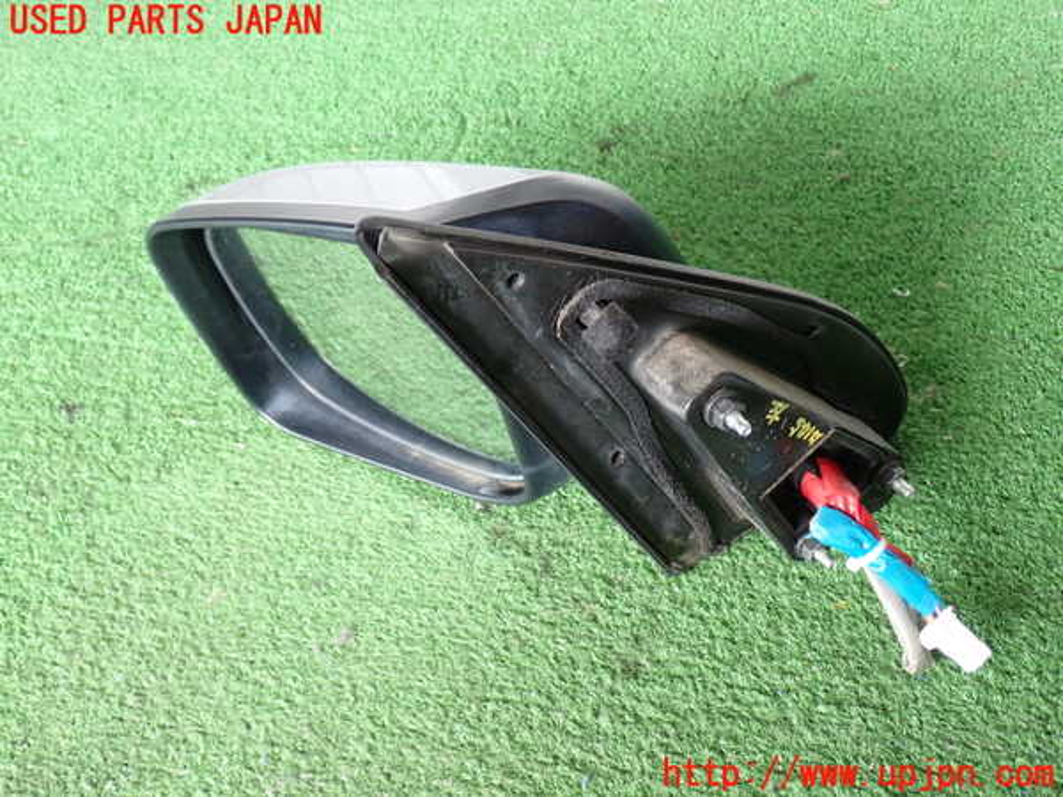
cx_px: 532
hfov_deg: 49.0
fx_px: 1167
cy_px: 398
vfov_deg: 37.7
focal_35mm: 38
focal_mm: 6.83
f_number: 2.7
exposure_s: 1/50
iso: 200
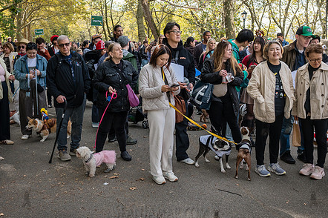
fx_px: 382
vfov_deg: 31.8
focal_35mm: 42
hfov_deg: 46.4
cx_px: 169
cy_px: 87
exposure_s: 1/1250
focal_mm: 32
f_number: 5
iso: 1000
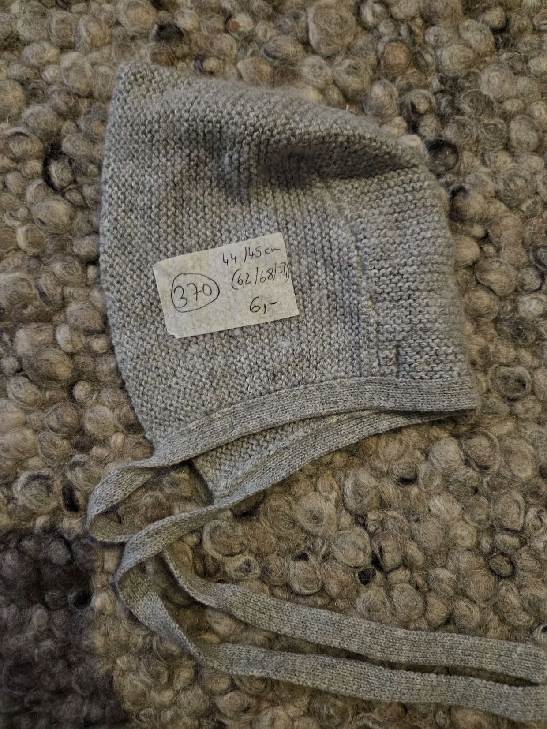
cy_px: 364
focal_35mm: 23
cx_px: 274
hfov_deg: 58.9
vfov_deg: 73.9
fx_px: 485
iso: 800
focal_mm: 5.4
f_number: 1.8
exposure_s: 1/25
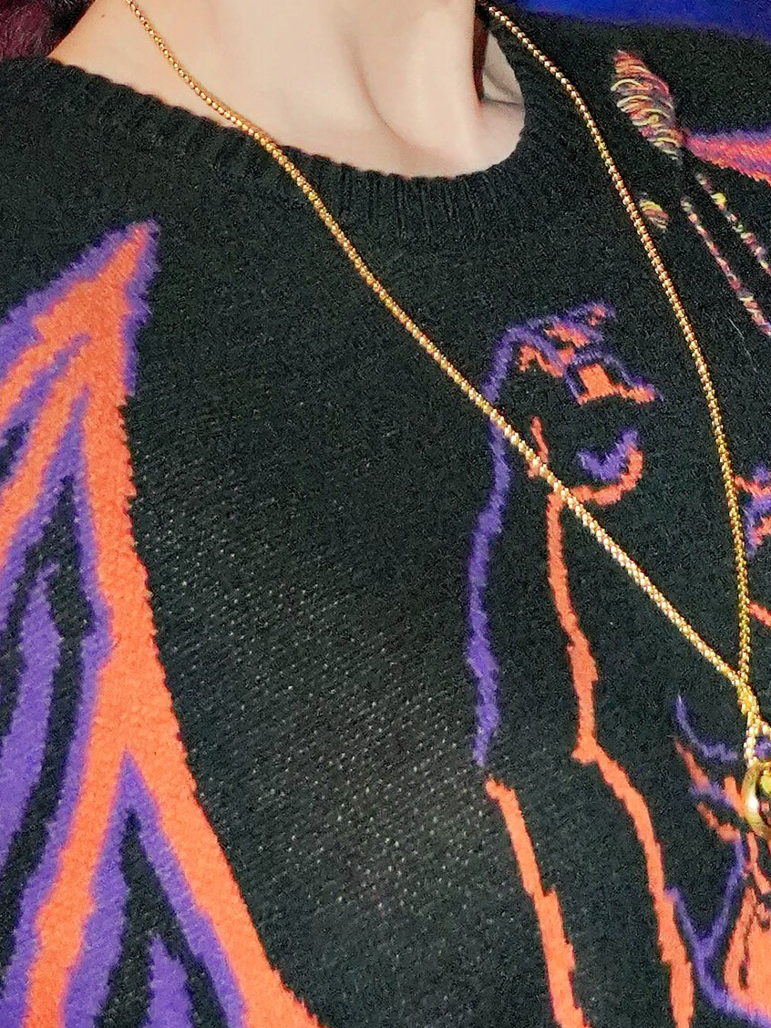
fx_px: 5316
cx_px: 509
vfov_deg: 10.8
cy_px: -324
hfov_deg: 8.3
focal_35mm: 179
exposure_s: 1/60
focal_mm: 35
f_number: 4
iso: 6400
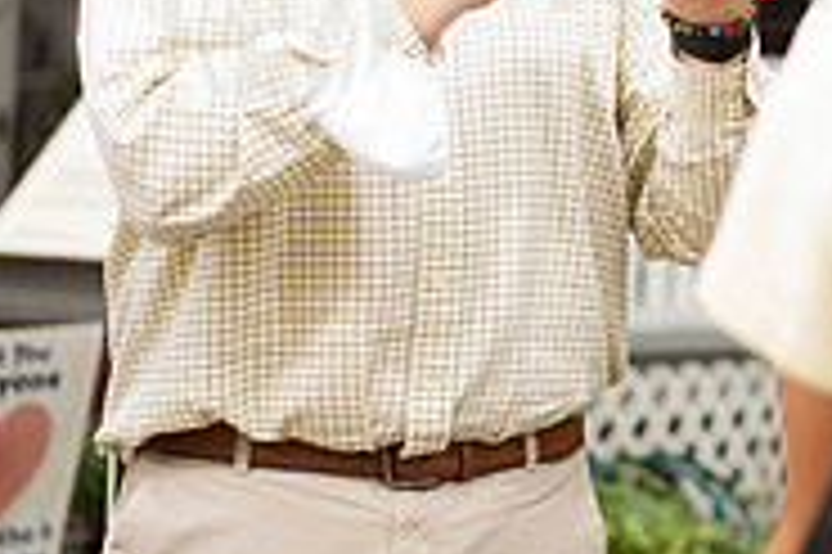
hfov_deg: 12.1
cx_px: 1084
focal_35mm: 165
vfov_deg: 8.3
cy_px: -29
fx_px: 3810
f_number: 2
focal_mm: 50
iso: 31
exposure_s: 1/250
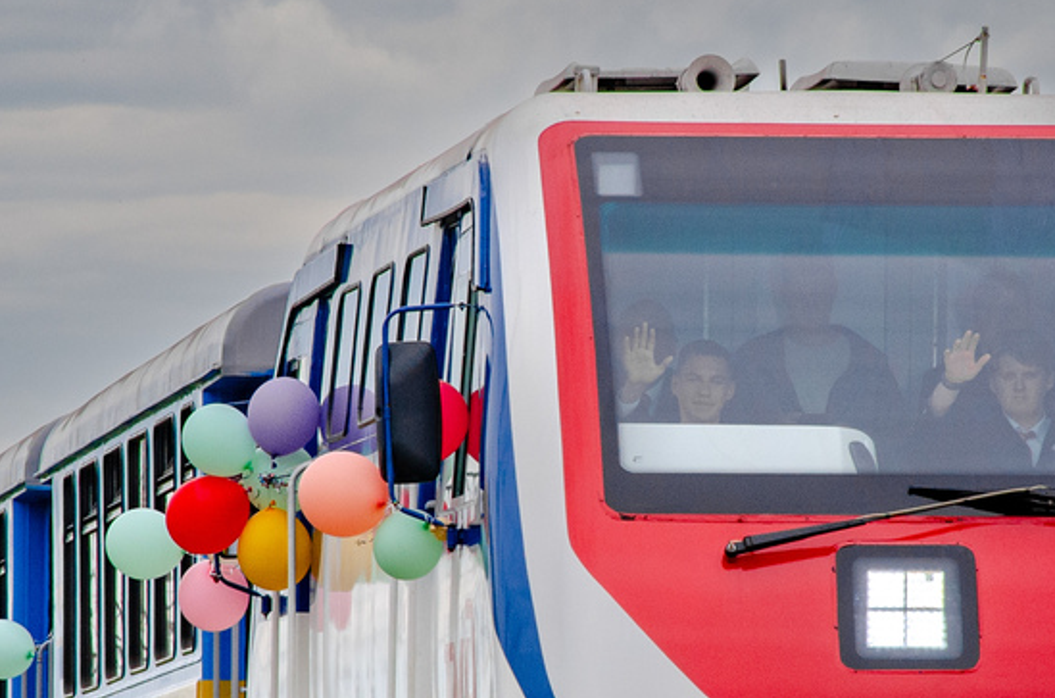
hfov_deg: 3.6
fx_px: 16778
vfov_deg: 2.4
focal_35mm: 574
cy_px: 468
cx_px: 530
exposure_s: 1/400
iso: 400
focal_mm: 140
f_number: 9
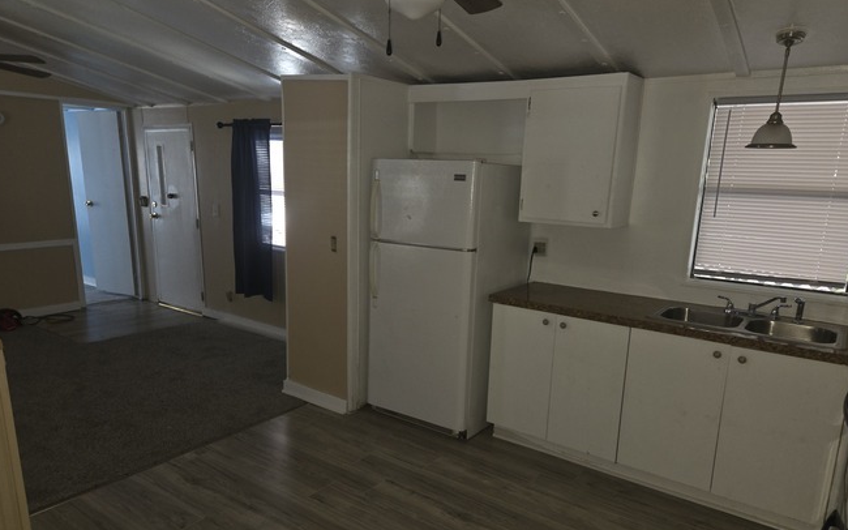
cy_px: 296
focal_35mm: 25
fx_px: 578
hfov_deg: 72.6
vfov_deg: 49.2
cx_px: 419
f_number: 1.8
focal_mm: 5.4
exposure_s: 1/24
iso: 125
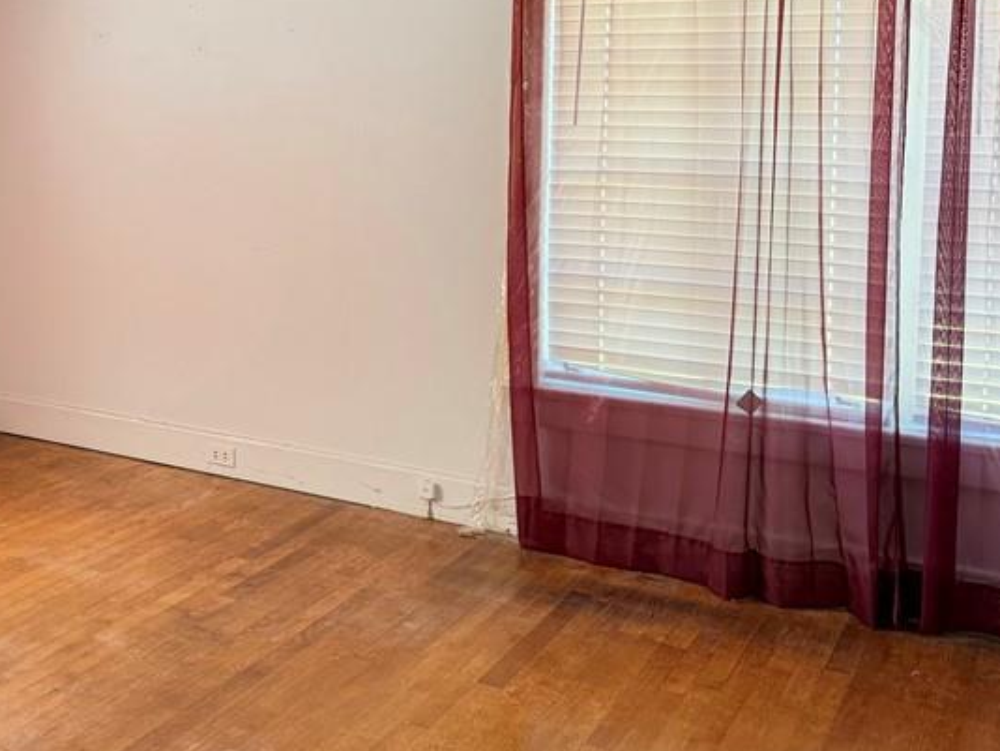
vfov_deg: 30.9
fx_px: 1329
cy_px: 167
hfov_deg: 38.8
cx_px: 129
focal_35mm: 46
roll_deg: -0.3
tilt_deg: -3.0
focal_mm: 6.76
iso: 400
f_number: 1.78
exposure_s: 1/60
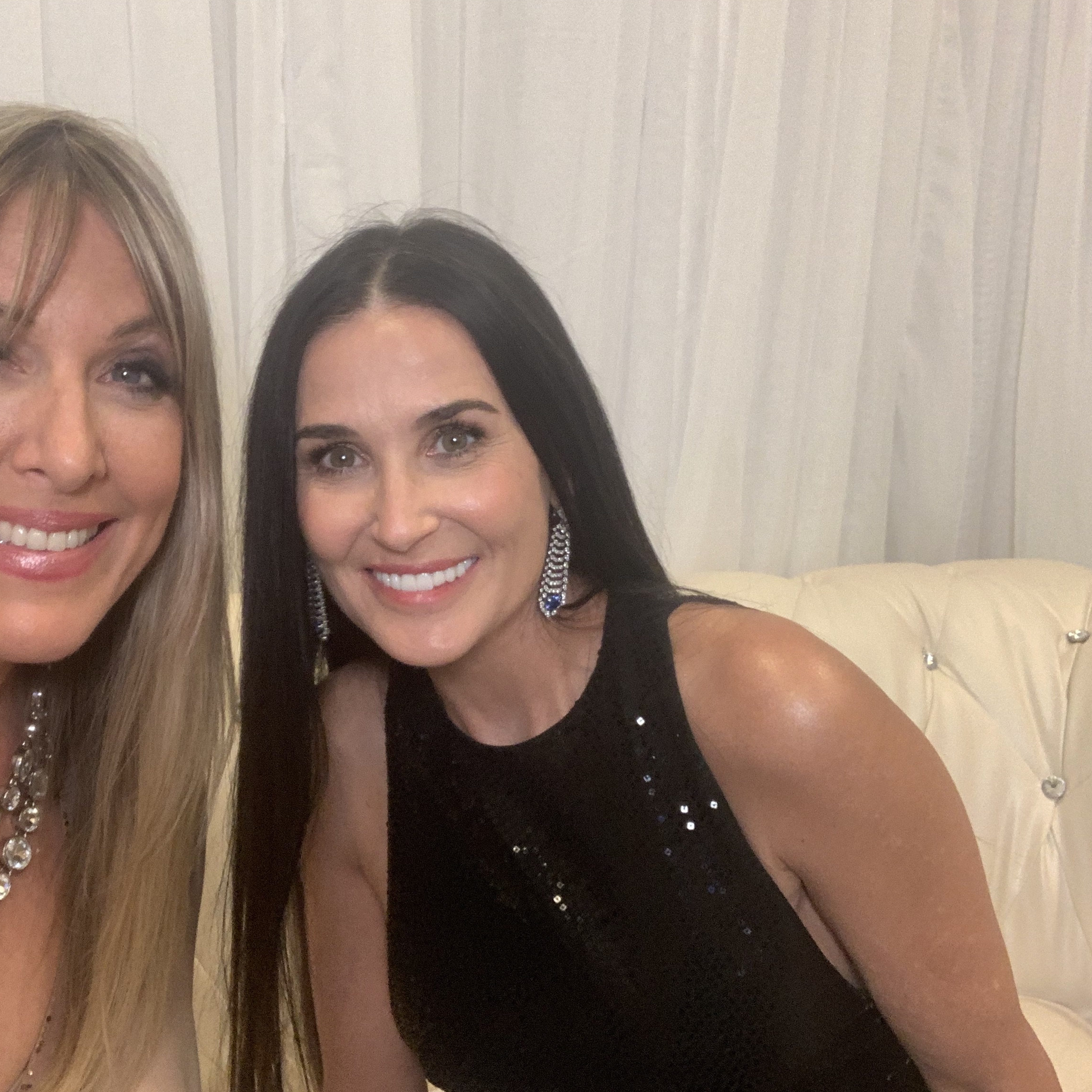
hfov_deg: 43.5
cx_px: 417
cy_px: 549
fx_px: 1356
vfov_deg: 43.9
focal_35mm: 38
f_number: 2.2
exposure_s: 1/60
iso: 160
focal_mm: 2.87
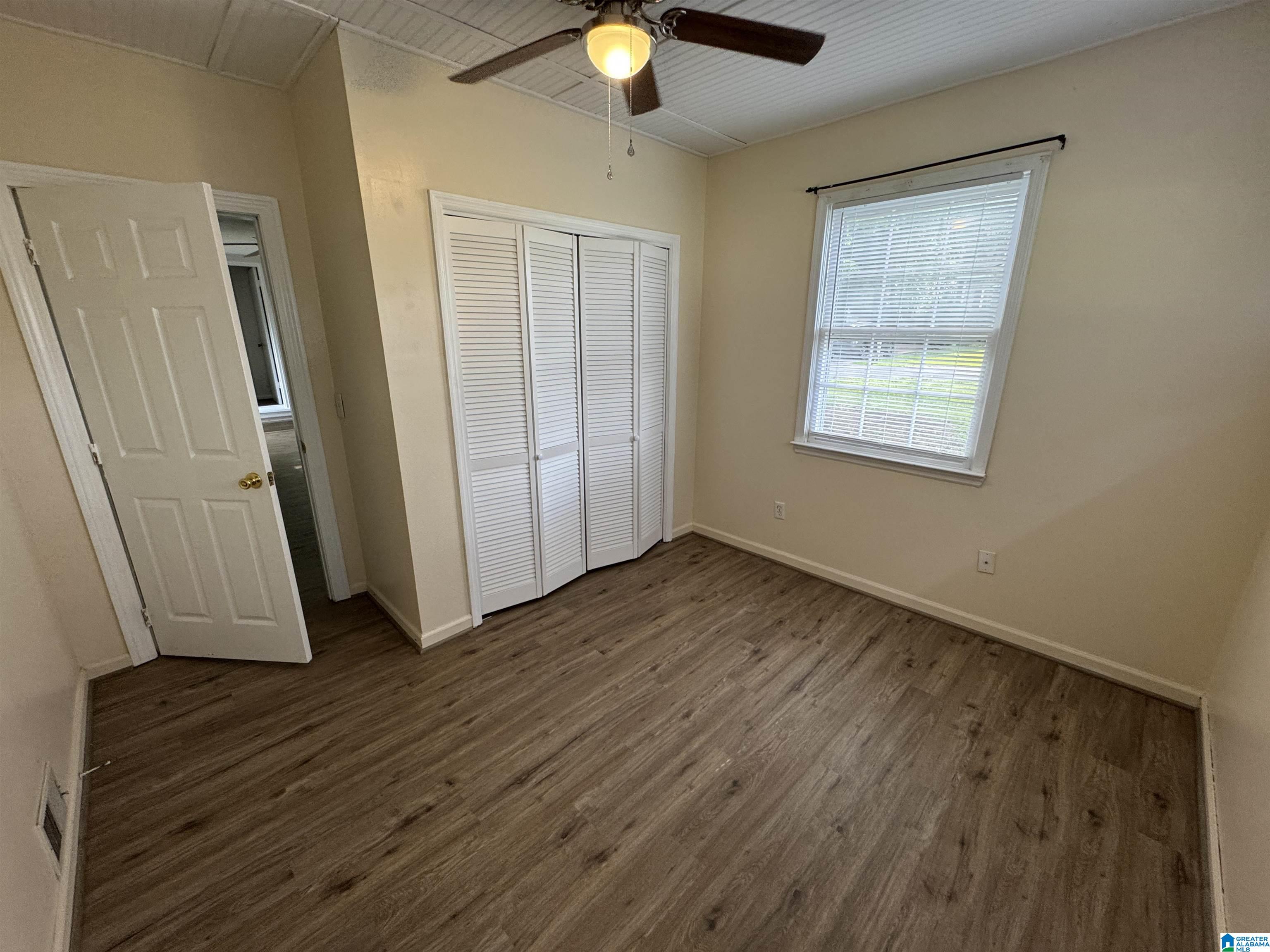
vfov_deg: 85.7
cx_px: 635
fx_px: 514
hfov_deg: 102.1
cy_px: 476
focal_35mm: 14
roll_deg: +0.1
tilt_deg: -16.7
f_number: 2.2
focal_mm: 2.22
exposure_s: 1/120
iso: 200
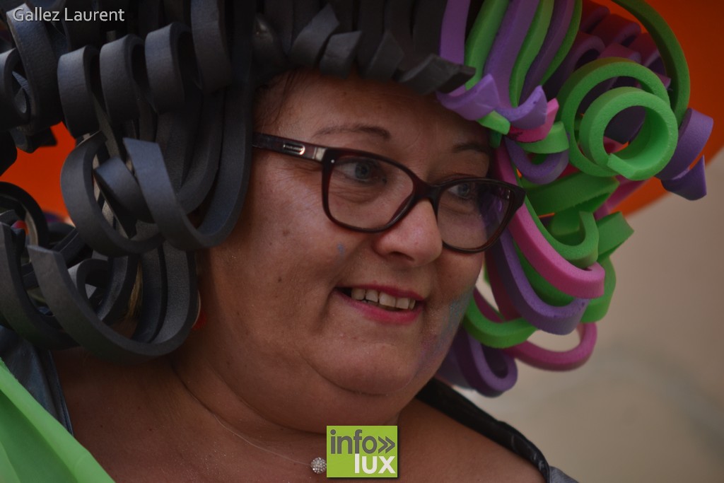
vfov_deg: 6.1
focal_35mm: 225
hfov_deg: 9.1
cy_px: 242
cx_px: 362
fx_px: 4525
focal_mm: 150
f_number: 2.8
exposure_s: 1/250
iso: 100
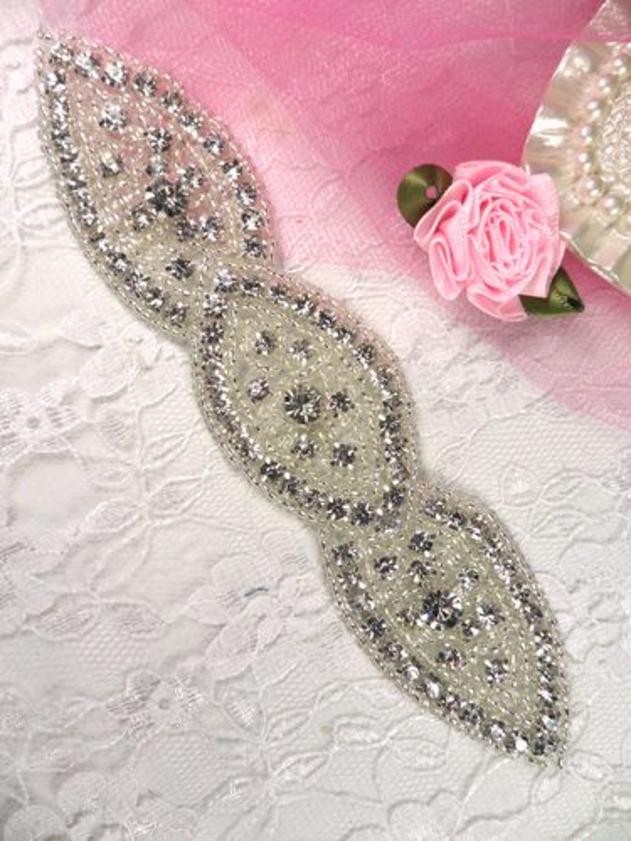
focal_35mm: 27
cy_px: 420
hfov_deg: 51.4
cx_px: 316
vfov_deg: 65.3
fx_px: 656
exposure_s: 1/500
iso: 80
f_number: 3.5
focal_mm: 4.9
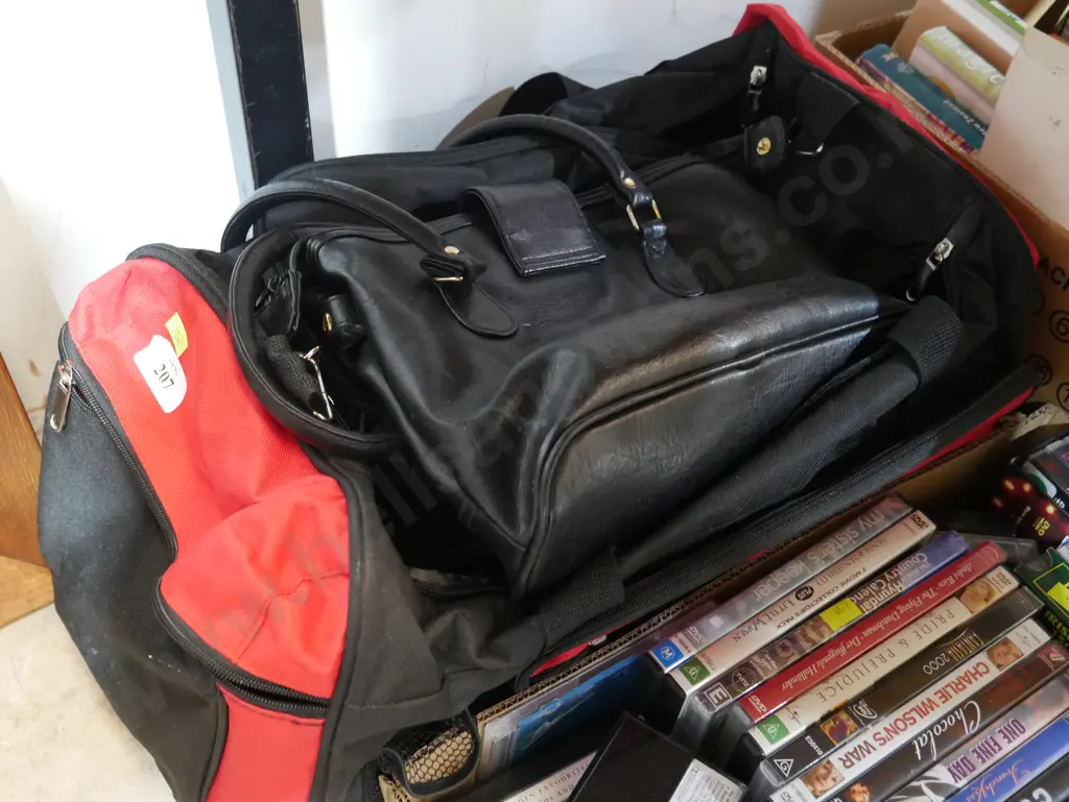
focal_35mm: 36
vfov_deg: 39.7
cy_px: 401
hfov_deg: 51.3
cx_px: 534
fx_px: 1112
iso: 3200
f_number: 4
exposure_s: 1/20
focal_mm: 18
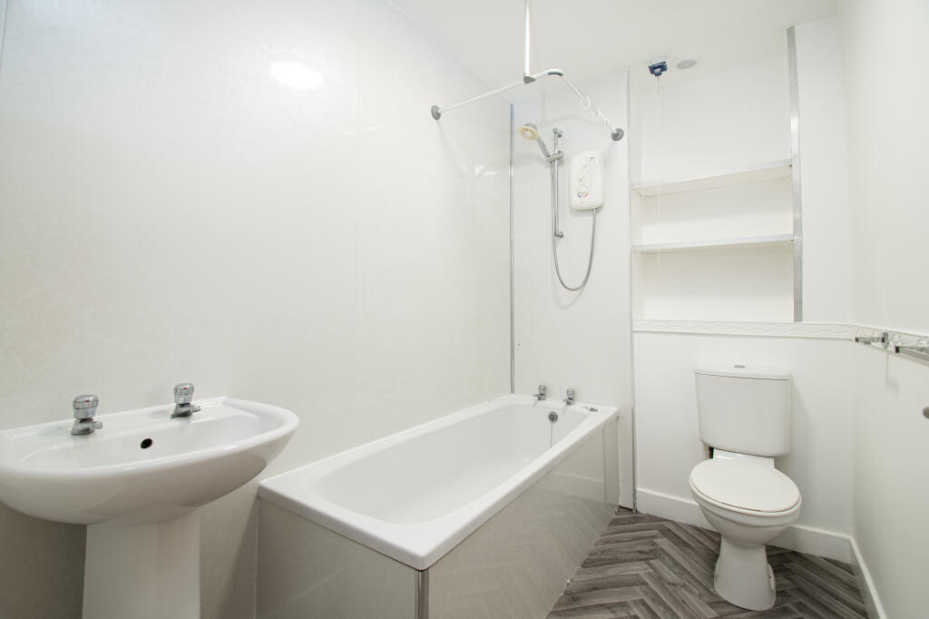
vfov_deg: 77.3
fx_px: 387
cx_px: 464
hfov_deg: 100.4
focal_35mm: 15
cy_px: 310
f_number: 9
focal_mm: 10
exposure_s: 1/6
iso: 320
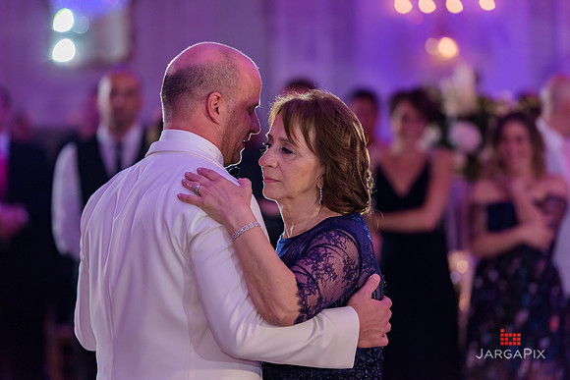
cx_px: 285
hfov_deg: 11.7
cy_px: 190
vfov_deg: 7.9
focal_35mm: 175
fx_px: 2771
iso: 1600
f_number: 3.2
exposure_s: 1/125
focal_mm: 175
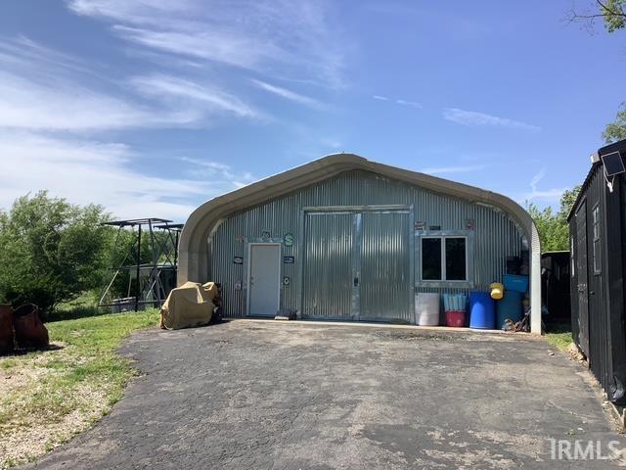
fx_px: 561
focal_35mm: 31
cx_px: 313
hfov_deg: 58.4
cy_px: 235
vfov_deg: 45.4
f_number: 2.4
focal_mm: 3.3
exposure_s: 1/1404
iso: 25
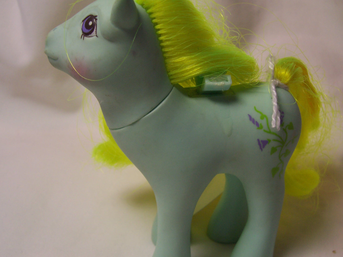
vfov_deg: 34.3
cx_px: 192
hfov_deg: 44.7
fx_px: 416
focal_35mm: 42
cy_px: 139
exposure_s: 1/60
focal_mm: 5.6
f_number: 2.8
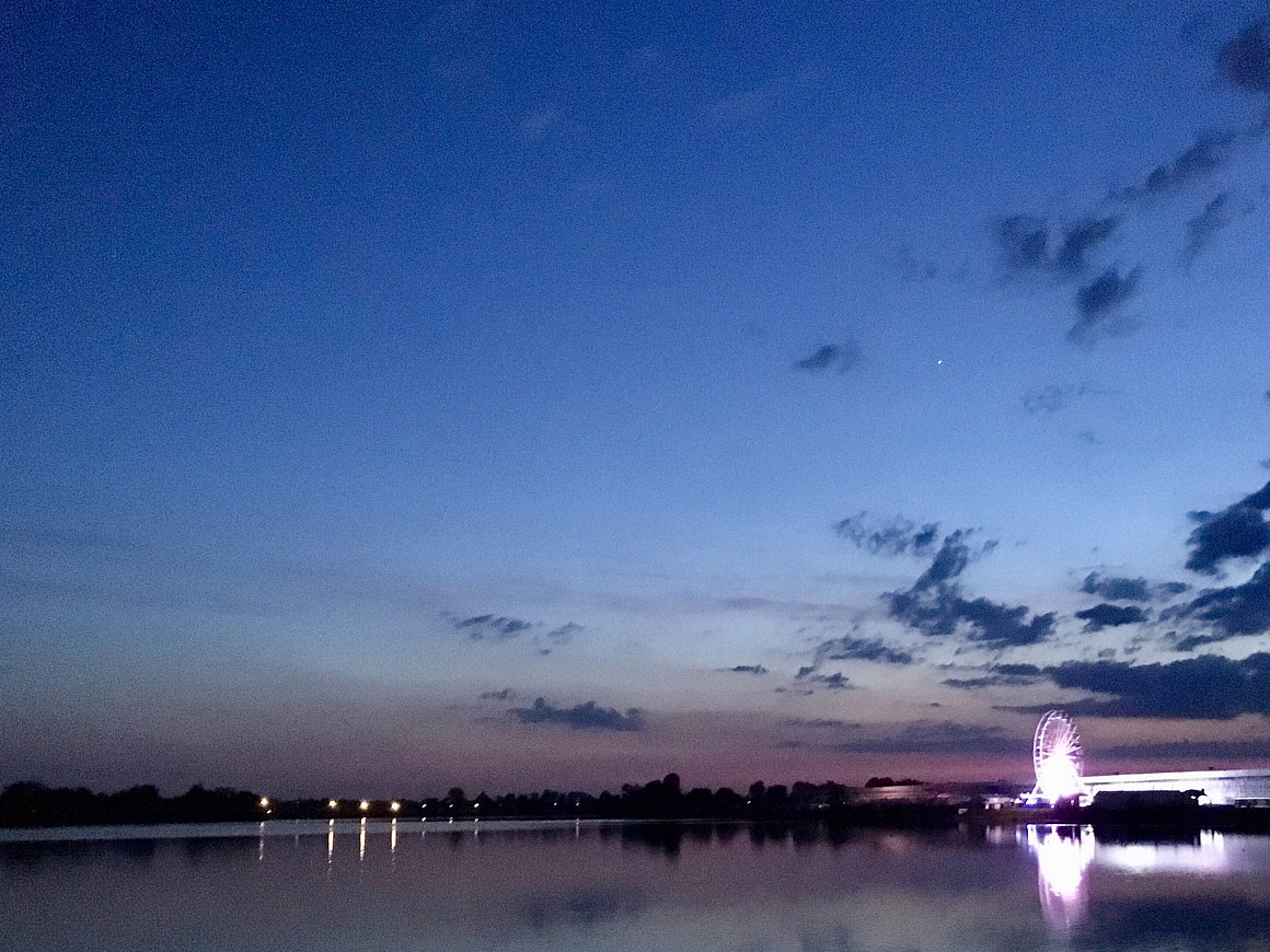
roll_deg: +0.6
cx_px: 744
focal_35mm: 40
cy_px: 585
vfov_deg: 35.8
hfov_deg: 46.6
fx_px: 1468
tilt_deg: +7.4
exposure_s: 1/17
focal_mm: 4.15
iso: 1600
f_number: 2.2
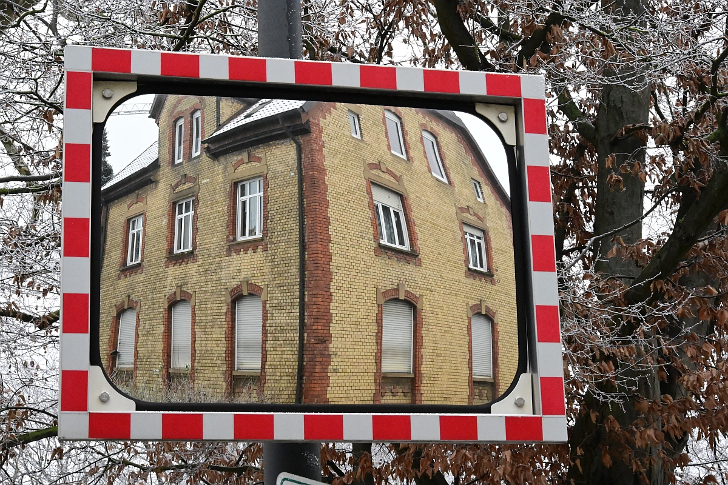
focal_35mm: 76
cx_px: 364
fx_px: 1537
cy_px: 242
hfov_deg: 26.7
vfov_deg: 17.9
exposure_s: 1/200
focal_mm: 76
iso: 14400
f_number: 36
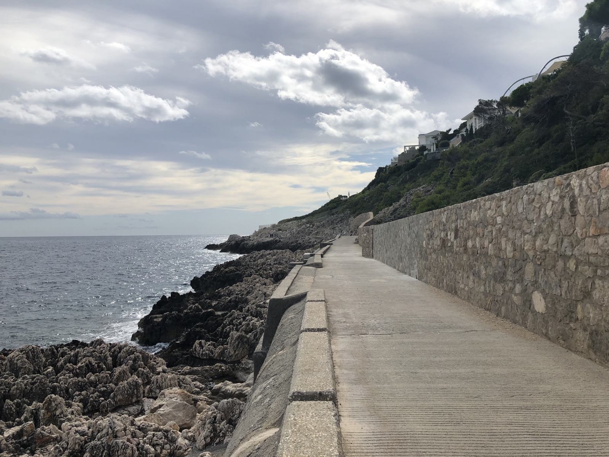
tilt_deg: +0.4
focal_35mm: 28
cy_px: 228
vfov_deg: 49.7
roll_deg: -0.6
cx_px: 304
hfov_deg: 63.4
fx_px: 493
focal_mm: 3.99
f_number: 1.8
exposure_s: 1/4000
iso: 20
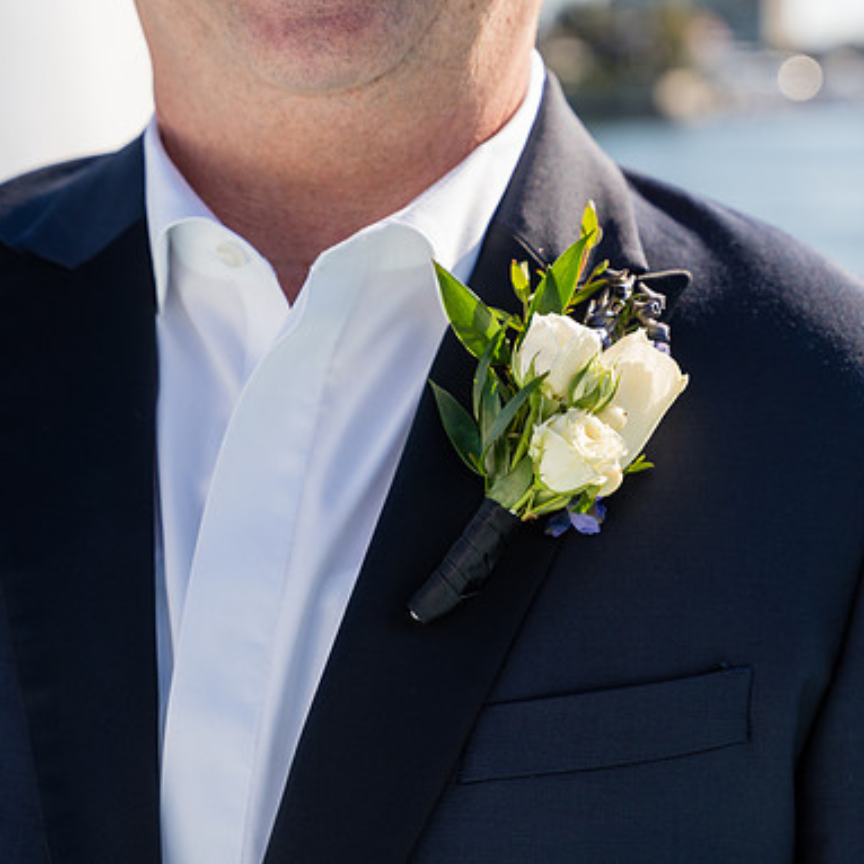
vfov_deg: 19.9
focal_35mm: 87
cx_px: 517
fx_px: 2457
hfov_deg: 19.9
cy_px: 430
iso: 320
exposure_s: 1/1600
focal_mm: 67.6
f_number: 4.5
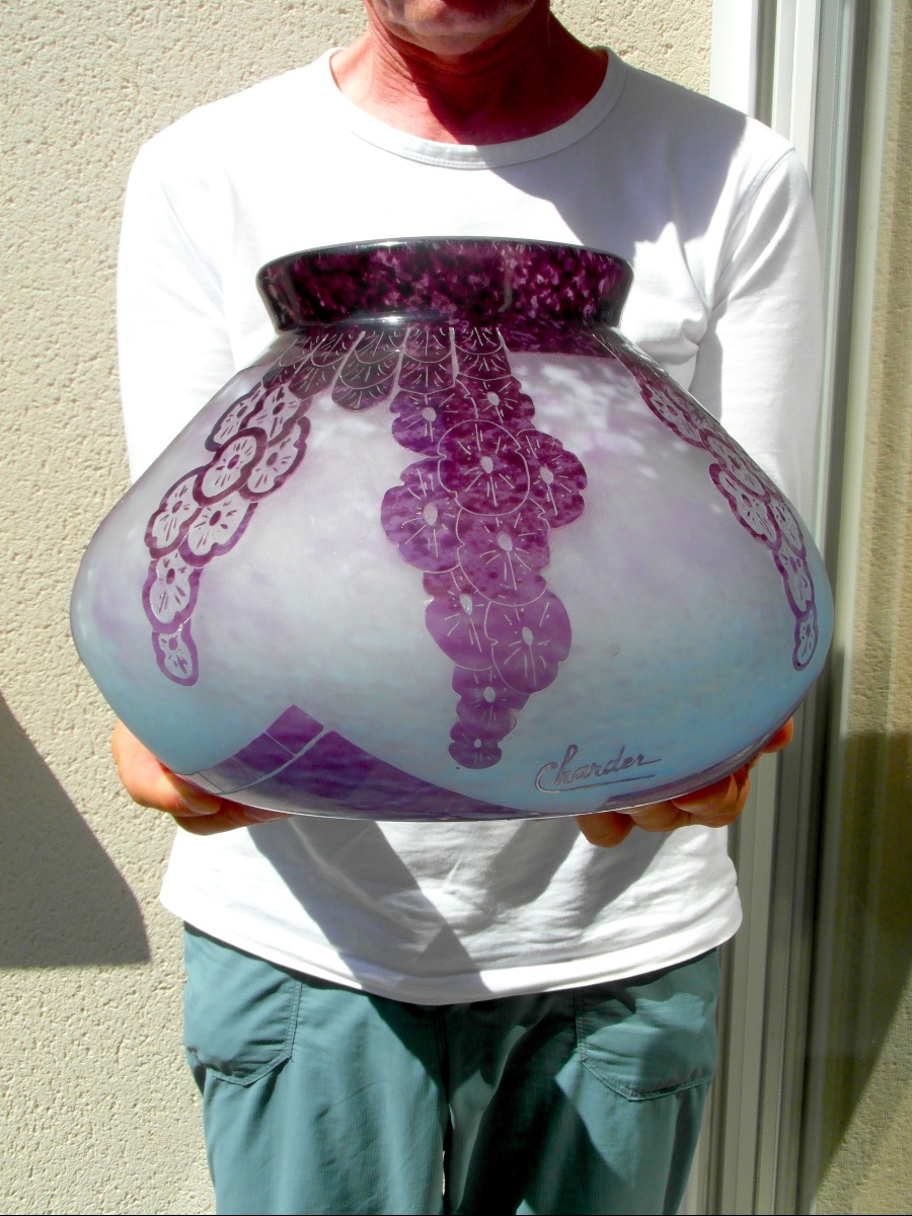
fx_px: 1440
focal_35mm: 41
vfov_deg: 45.8
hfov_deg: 35.1
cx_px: 456
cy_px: 608
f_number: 5.8
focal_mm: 6.8
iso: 80
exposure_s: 1/350
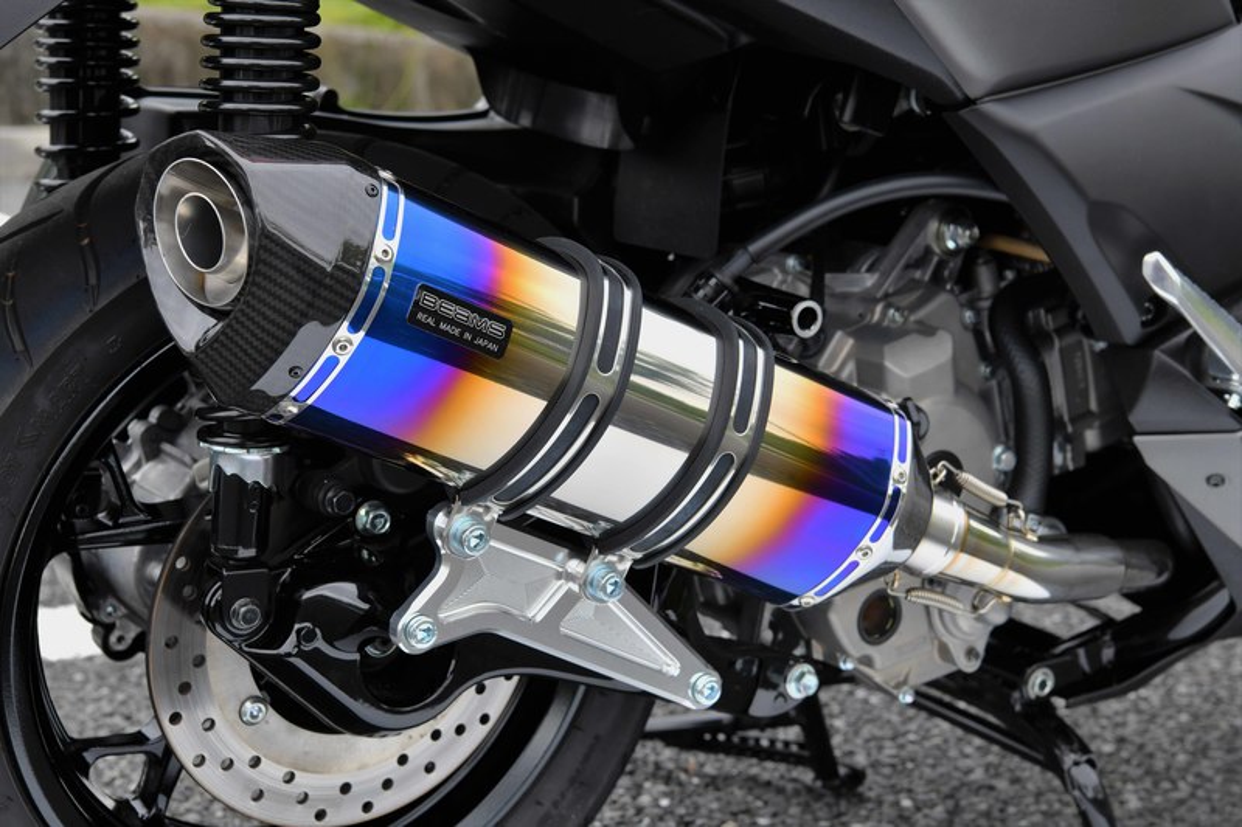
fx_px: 2138
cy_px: 414
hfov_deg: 32.4
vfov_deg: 21.9
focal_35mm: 62
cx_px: 621
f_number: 9
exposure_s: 1/200
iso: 400
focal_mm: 62
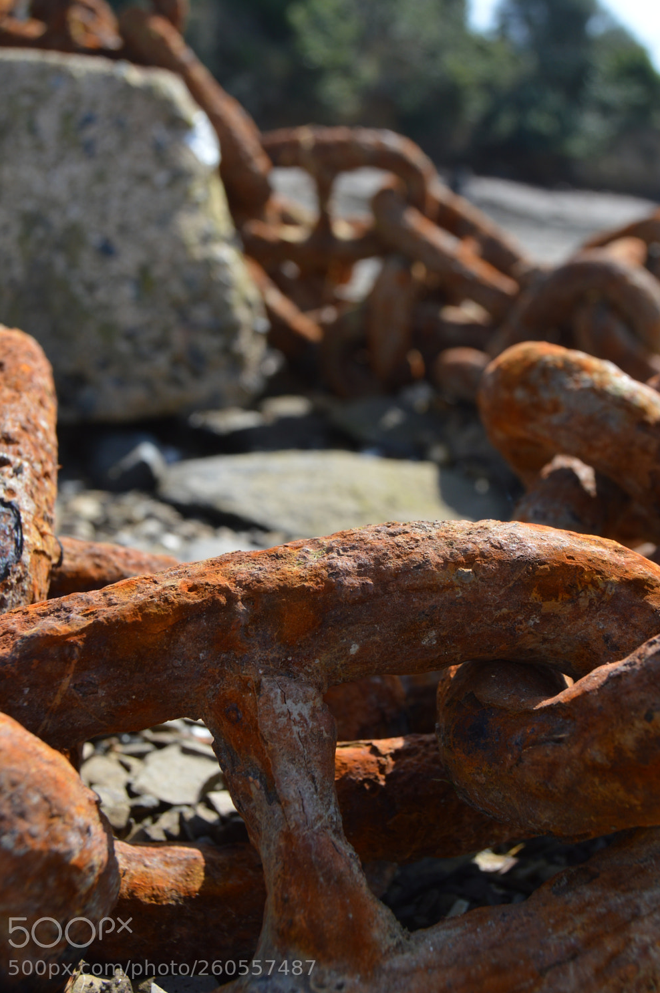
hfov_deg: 31.8
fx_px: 1157
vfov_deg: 46.4
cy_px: 486
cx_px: 322
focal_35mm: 42
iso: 100
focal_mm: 26
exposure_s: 1/200
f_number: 7.1
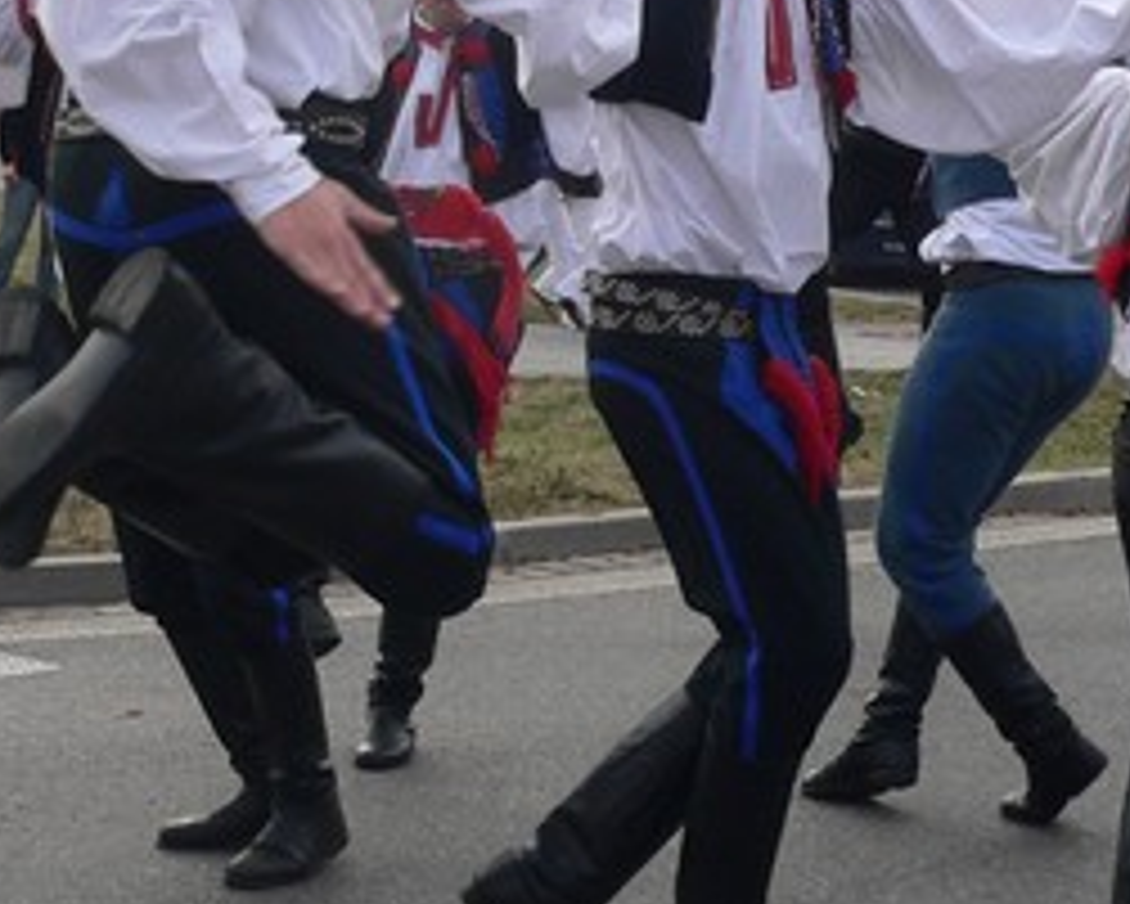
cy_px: 198
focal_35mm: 112
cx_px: 648
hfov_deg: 17.1
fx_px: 3747
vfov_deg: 13.7
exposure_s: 1/400
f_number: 4
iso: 80
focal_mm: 6
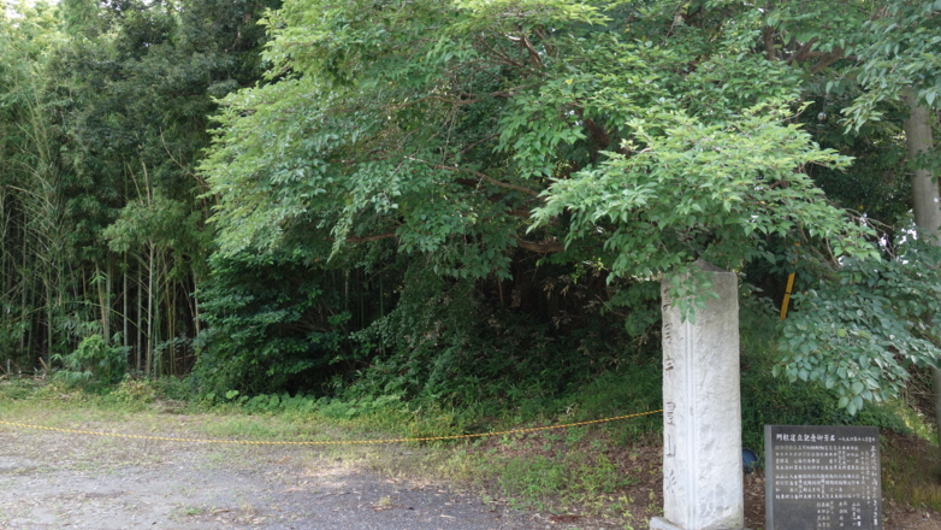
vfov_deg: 38.9
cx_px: 477
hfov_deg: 64.3
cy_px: 252
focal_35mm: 30
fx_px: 749
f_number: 2.8
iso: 125
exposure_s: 1/100
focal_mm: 10.4
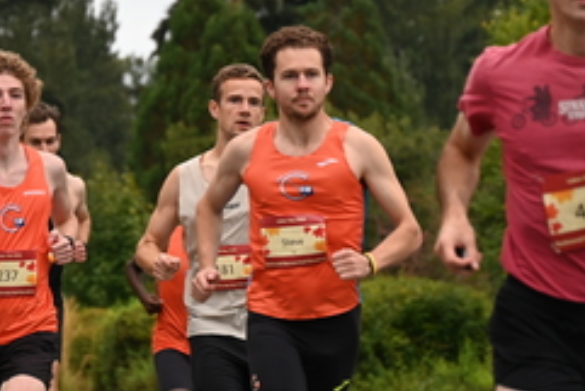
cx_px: 211
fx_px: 5203
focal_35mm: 320
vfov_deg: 4.3
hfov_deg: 6.4
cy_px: 108
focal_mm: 140
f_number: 6.3
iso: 640
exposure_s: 1/250
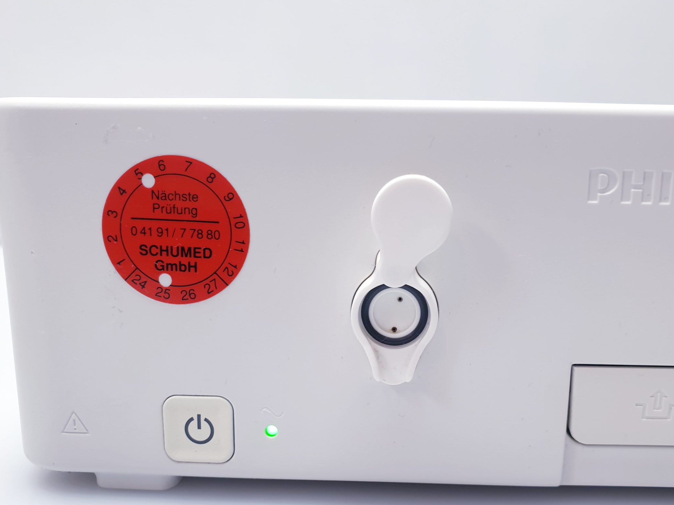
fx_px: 623
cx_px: 386
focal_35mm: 32
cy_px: 303
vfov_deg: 43.9
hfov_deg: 56.6
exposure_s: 1/50
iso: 80
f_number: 2.4
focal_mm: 4.3
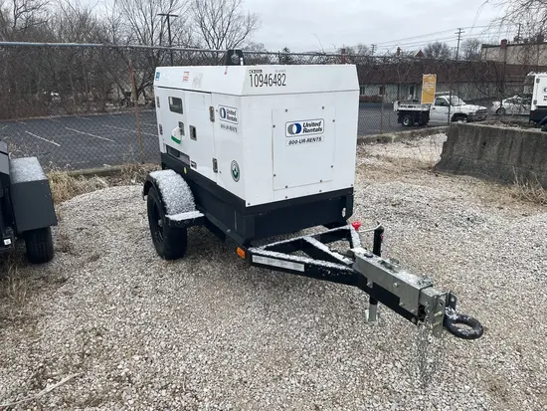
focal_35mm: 26
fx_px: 411
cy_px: 206
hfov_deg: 67.3
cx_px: 274
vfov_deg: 53.1
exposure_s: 1/913
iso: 50
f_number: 1.6
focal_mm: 5.1
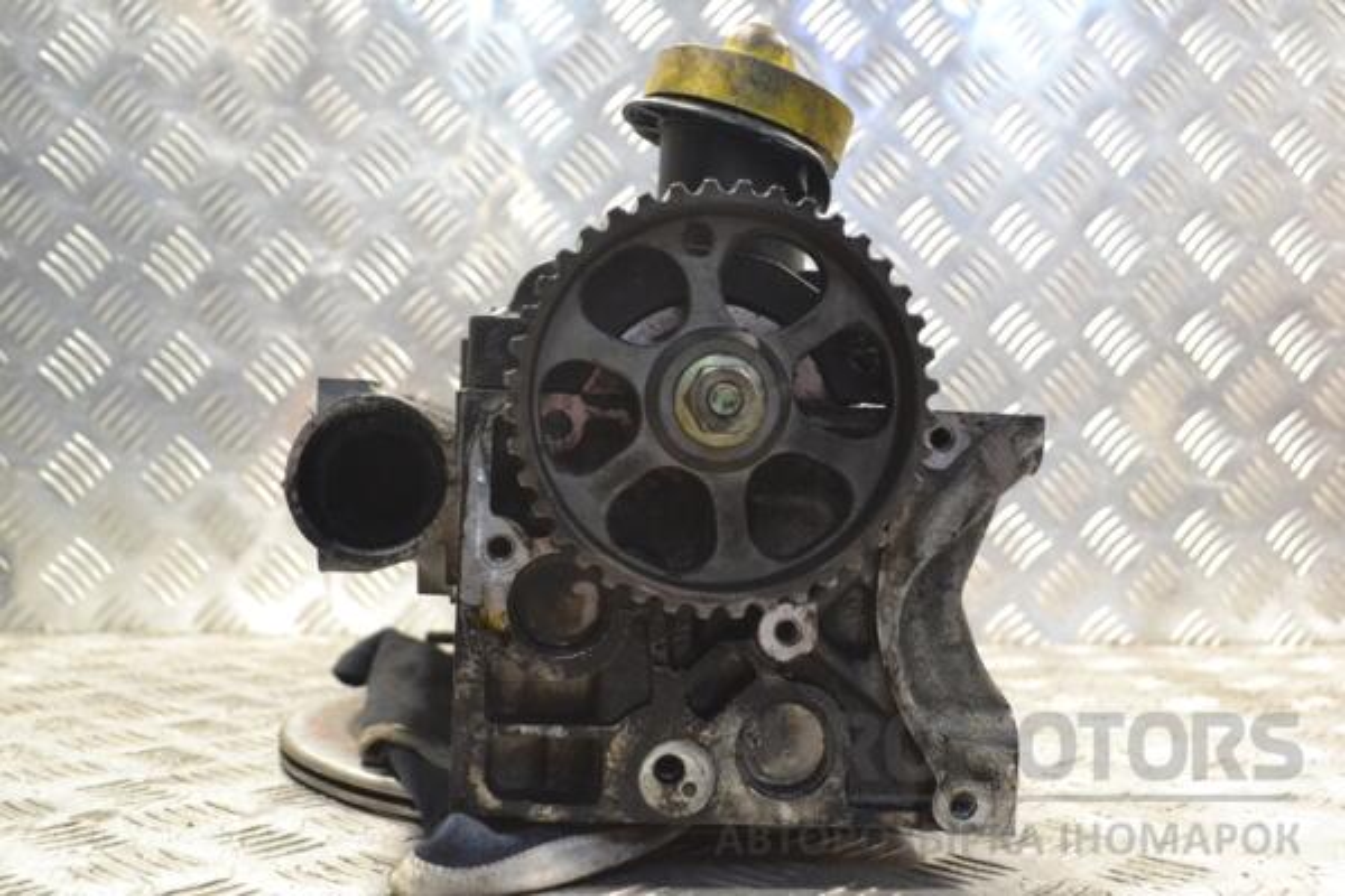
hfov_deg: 45.0
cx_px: 672
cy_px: 448
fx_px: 1625
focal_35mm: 44
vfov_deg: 30.8
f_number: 6.3
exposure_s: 1/160
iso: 3200
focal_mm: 29
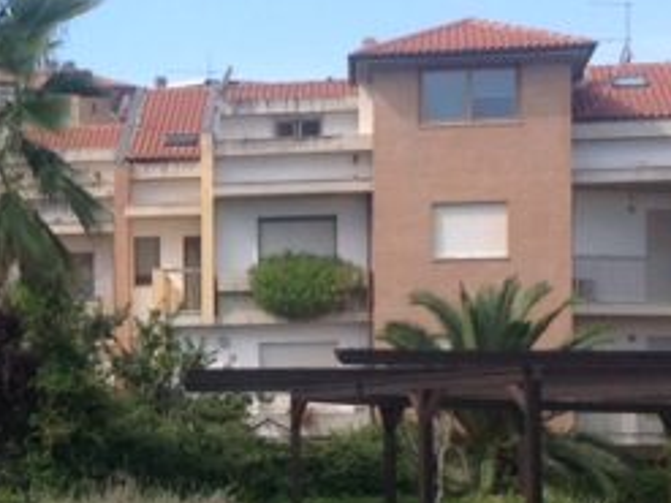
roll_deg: -0.4
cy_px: 450
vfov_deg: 10.2
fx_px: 2809
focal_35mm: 145
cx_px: -103
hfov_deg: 13.3
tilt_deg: +3.5
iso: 50
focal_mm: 4.28
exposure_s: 1/1080
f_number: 2.4
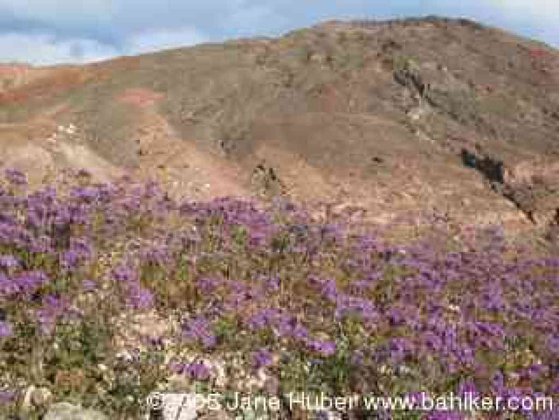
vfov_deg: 41.8
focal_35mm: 34
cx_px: 280
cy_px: 210
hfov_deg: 54.0
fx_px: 549
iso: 100
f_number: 6.3
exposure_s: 1/302
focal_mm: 8.9
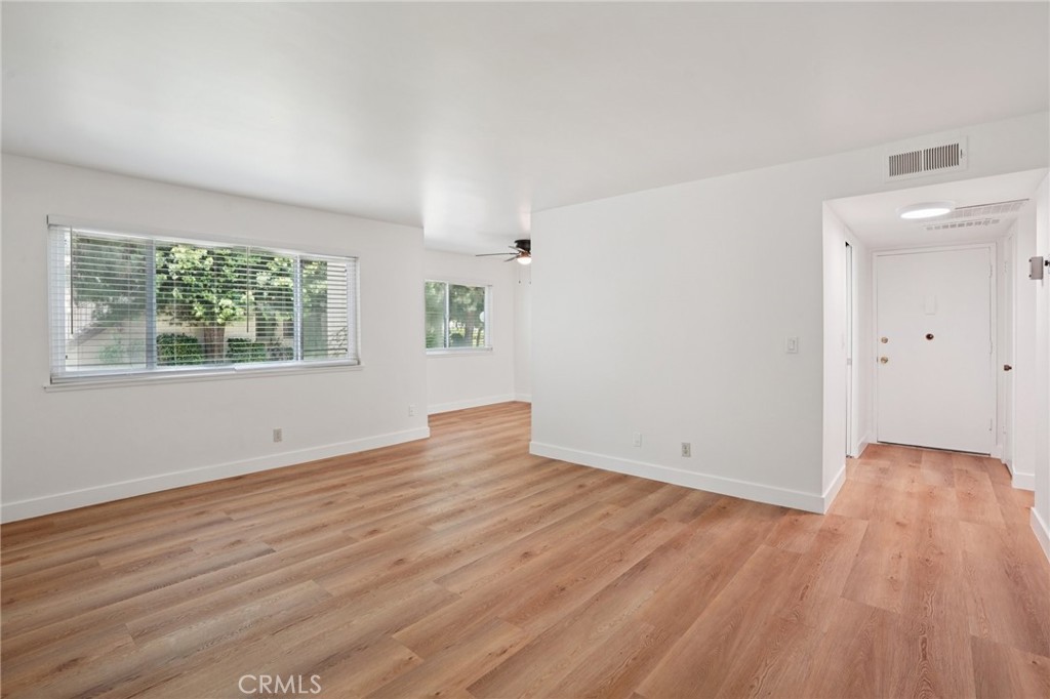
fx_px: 466
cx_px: 525
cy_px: 350
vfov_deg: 73.7
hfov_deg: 96.8
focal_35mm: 16
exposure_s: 1/15
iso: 400
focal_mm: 16
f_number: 8
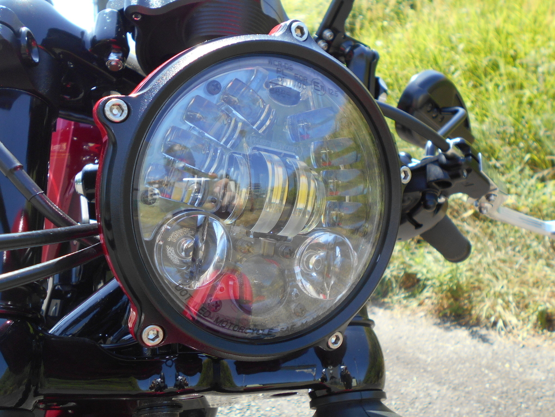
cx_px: 278
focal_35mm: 34
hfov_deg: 54.0
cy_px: 208
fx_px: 545
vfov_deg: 41.8
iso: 110
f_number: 3.6
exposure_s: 1/250
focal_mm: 5.8
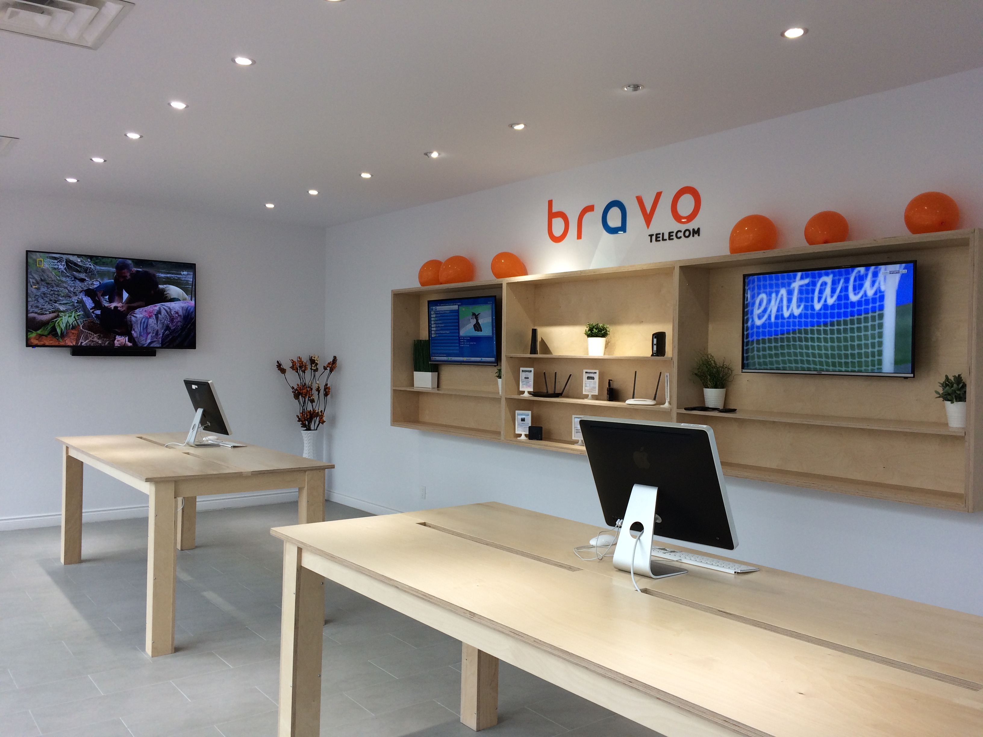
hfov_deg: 61.7
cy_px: 368
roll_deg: -0.4
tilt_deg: -2.0
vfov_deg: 48.2
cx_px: 492
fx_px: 824
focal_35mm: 29
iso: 50
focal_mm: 4.15
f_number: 2.2
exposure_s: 1/60
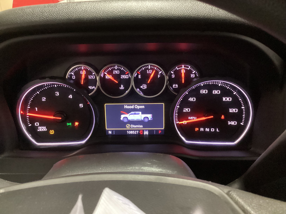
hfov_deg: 58.4
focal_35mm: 31
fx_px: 256
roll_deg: +0.6
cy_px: 107
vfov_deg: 45.4
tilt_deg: -25.5
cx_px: 143
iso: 640
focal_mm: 3.3
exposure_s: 1/20
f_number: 2.4
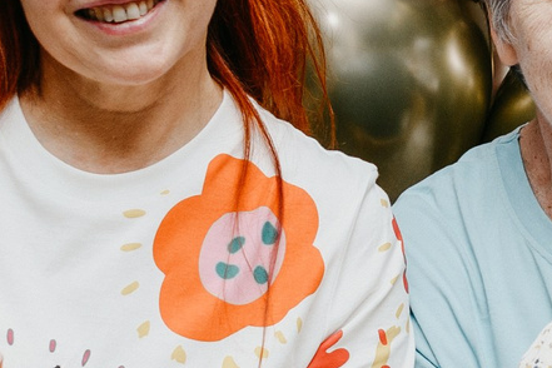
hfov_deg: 13.4
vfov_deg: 9.1
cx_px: 591
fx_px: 2315
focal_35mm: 151
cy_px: 245
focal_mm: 26
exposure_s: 1/160
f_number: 3.5
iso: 125
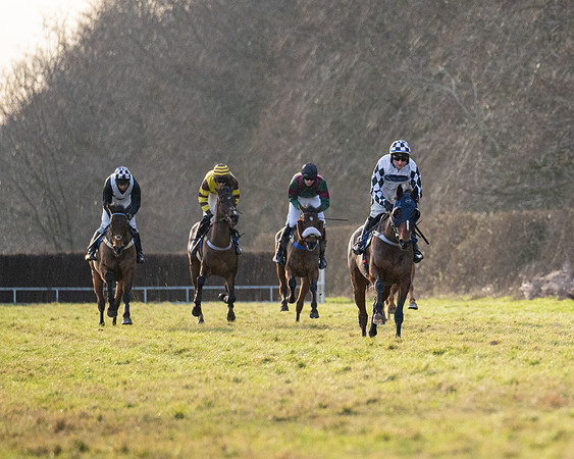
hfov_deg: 4.9
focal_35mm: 393
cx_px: 492
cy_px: 218
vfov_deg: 3.9
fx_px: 6682
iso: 800
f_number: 2.8
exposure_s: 1/8000
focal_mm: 200
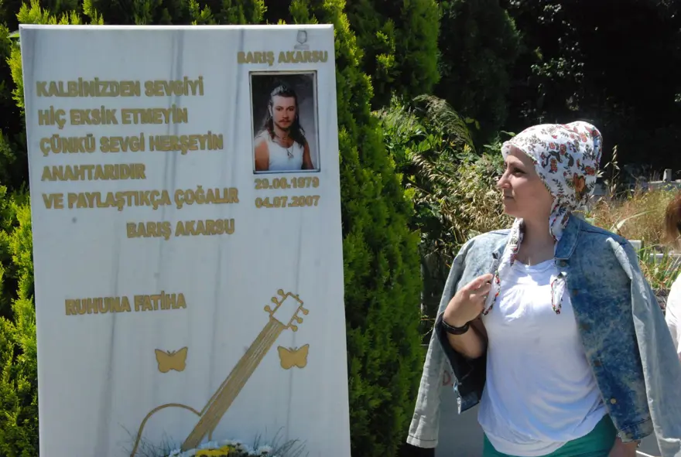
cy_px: 228
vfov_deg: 20.3
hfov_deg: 29.8
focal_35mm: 68
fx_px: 1280
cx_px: 340
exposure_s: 1/800
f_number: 14
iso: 1600
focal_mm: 45
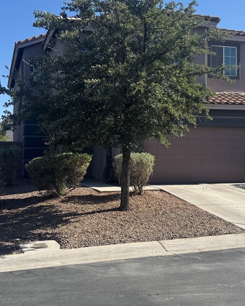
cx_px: 121
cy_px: 144
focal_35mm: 44
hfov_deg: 34.1
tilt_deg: +1.6
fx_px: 399
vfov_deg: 42.0
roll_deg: -0.5
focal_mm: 6.76
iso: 80
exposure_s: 1/3247
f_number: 1.78
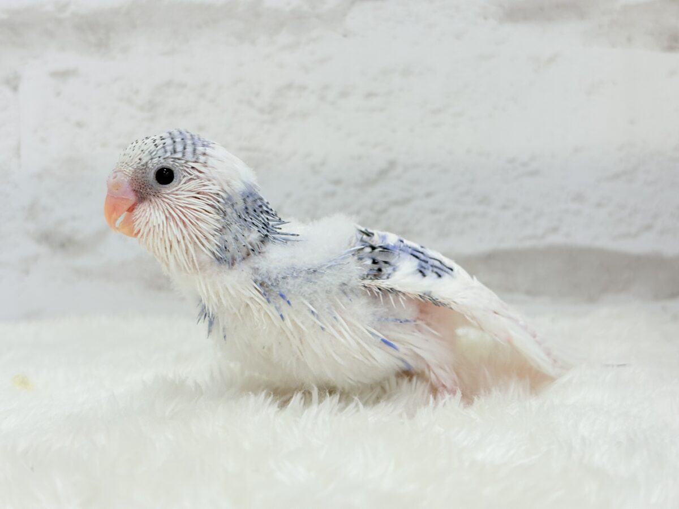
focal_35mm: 52
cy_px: 254
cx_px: 340
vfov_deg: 28.0
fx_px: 1020
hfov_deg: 36.8
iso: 50
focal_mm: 5.96
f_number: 1.6
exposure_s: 1/100
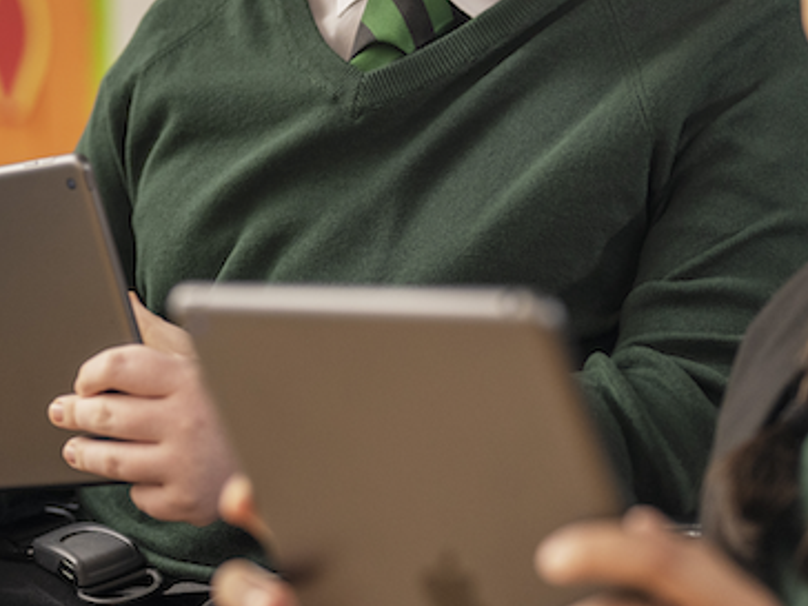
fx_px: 3081
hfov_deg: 14.9
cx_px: 169
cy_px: 137
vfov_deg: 11.2
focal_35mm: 132
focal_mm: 50
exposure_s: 1/200
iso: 400
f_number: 2.2
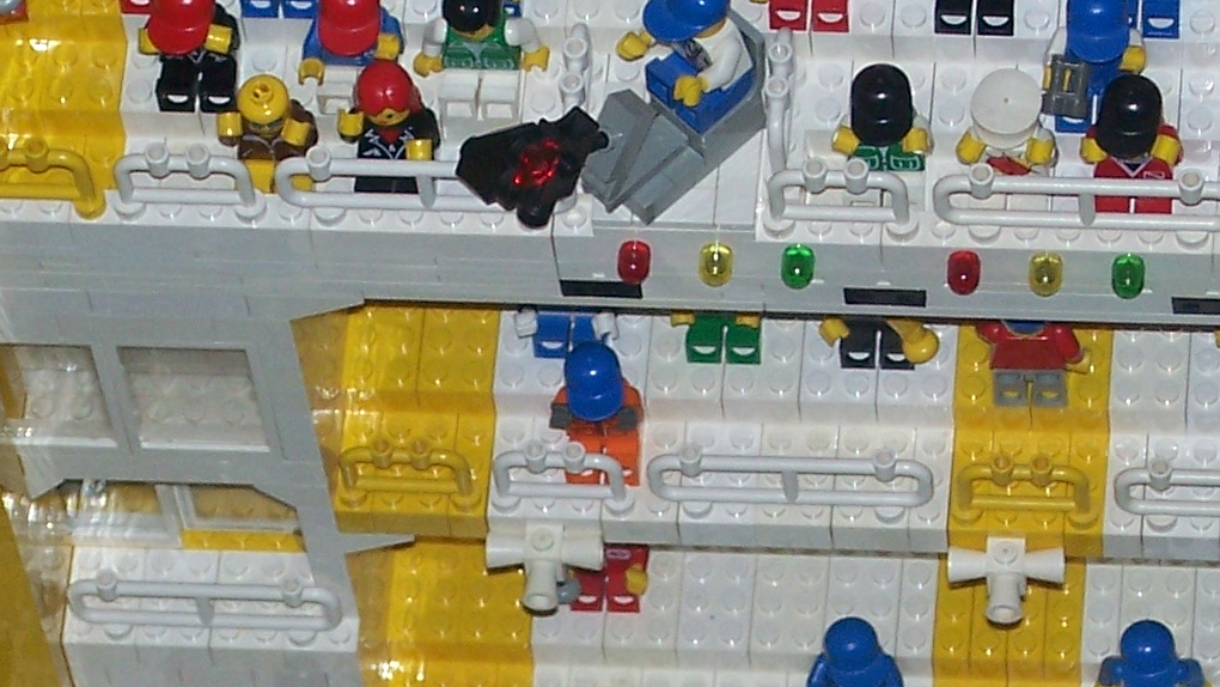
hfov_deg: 8.8
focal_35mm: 244
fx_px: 7894
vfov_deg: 4.9
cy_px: 1002
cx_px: 366
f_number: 3.2
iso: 125
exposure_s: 1/100
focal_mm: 14.7
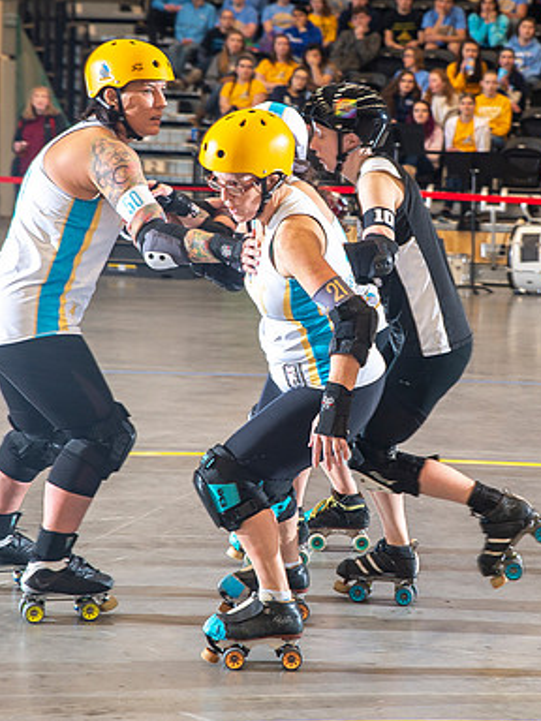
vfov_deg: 17.4
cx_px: 391
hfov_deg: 13.1
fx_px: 2355
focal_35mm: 113
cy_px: 320
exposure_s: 1/160
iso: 500
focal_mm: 70
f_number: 5.6
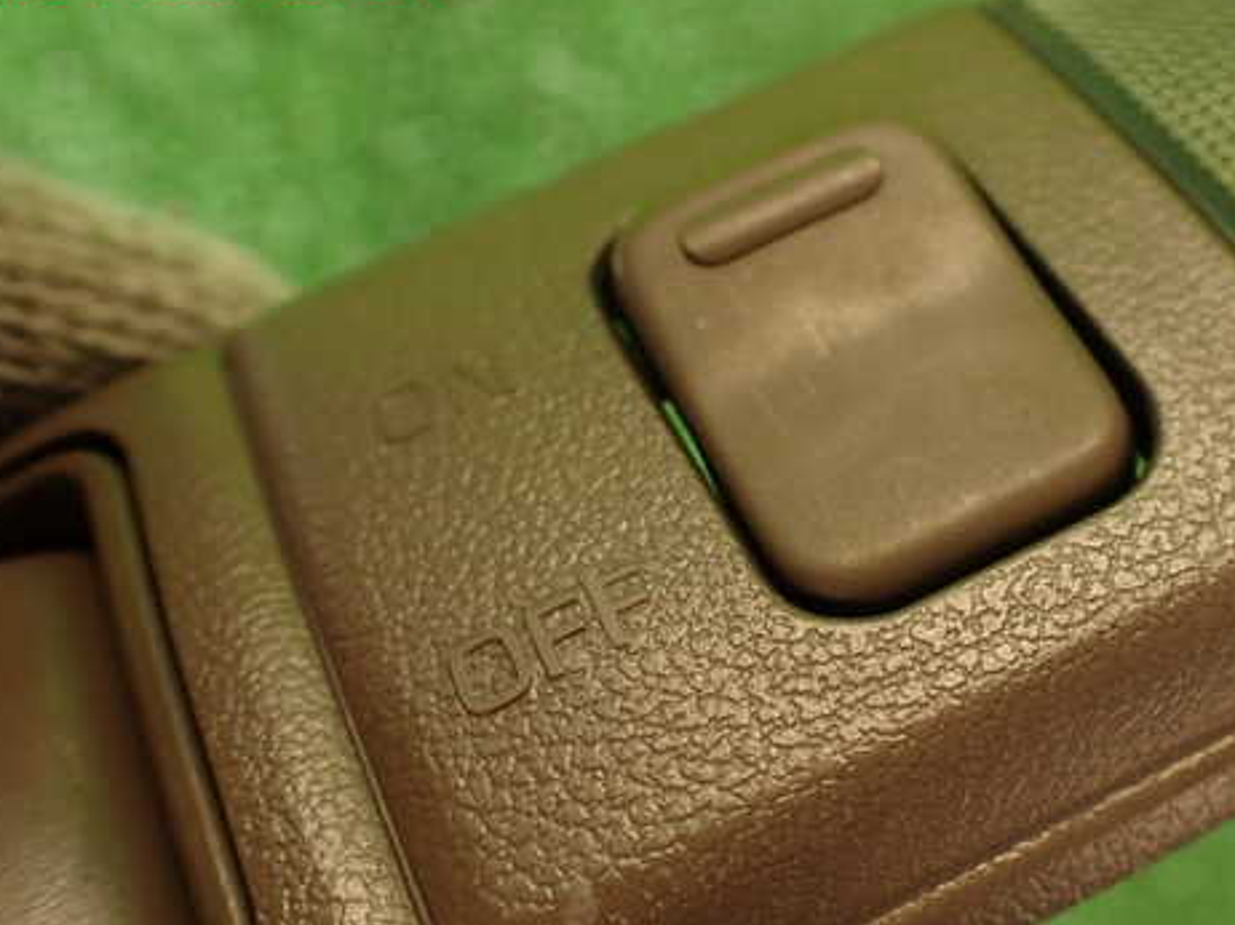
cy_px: 545
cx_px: 740
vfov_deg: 36.7
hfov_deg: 47.6
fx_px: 1391
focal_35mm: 39
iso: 200
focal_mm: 5.4
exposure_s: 1/50
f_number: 2.3
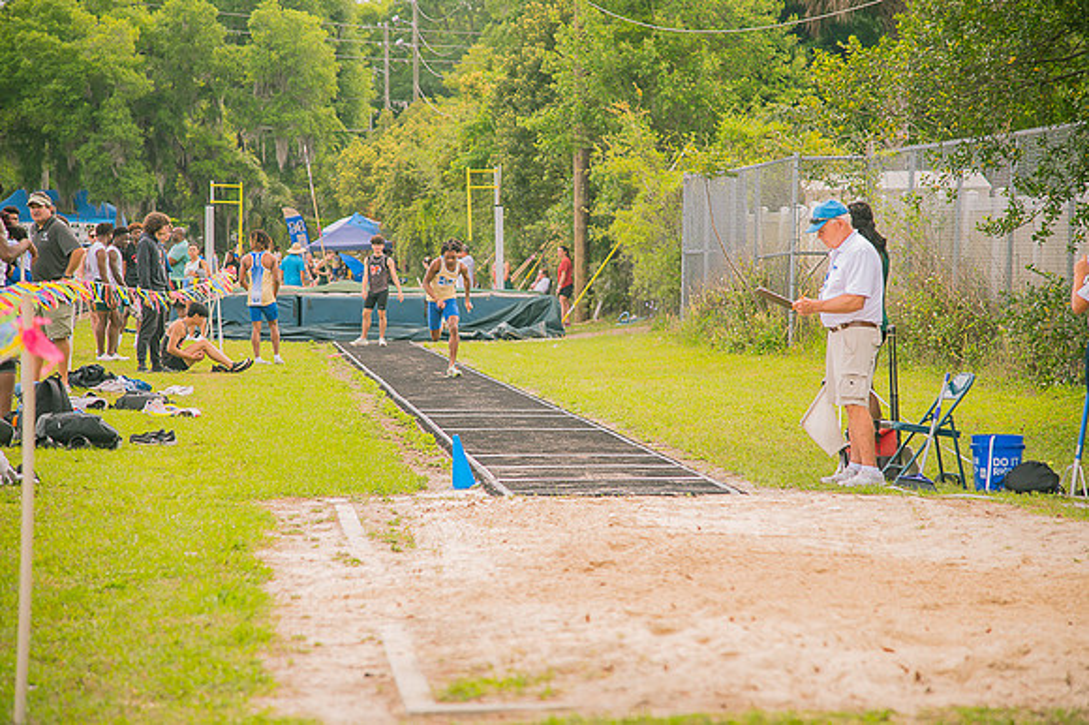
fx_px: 3628
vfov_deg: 11.4
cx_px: 544
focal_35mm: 120
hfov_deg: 17.1
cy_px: 362
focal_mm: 120
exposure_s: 1/200
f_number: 4
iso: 200
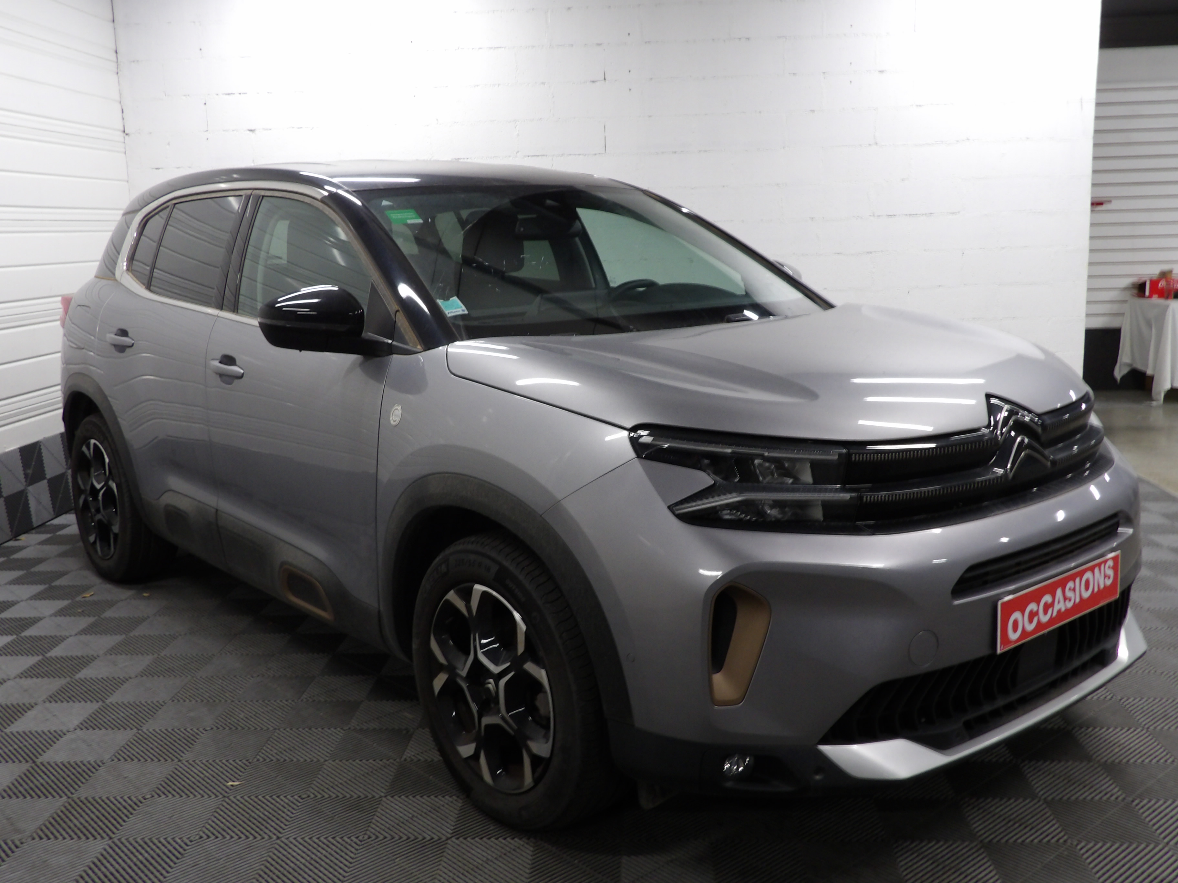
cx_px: 589
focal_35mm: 33
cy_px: 442
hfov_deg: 55.4
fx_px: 1123
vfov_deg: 42.9
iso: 205
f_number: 3.6
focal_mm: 5.9
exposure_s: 1/17
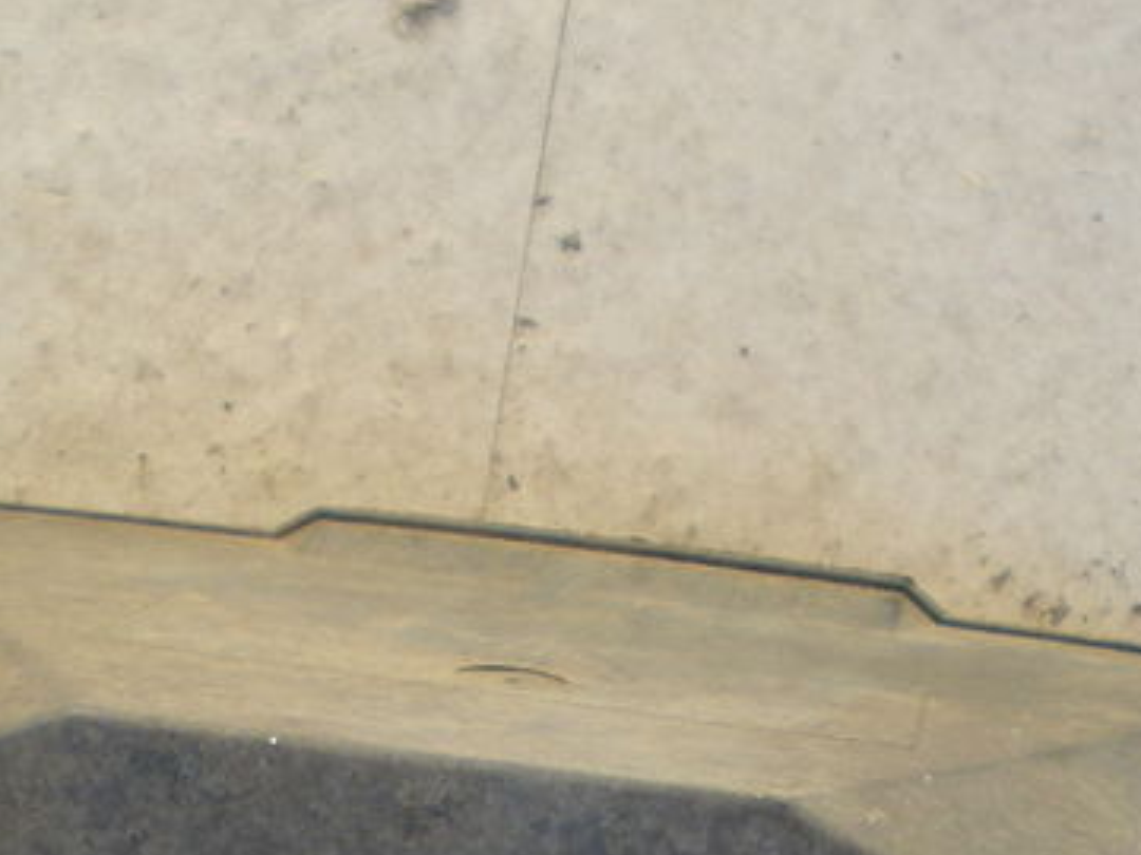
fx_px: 3296
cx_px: 466
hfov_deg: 19.6
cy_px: 1130
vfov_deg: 14.2
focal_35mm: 100
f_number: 3.1
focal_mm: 6.3
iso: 125
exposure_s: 1/50
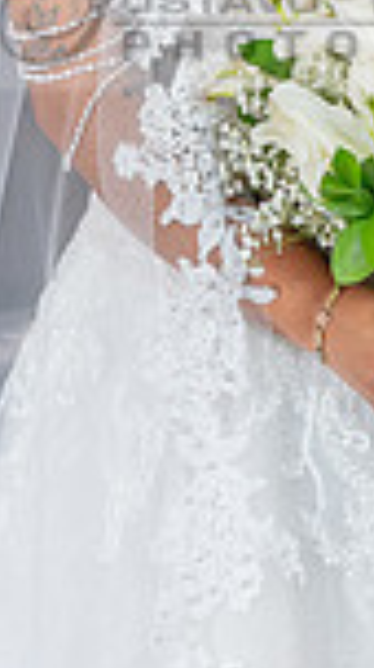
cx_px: 334
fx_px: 3081
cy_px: -13
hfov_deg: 6.9
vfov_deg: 12.2
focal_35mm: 174
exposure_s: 1/200
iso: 1250
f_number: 4
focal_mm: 56
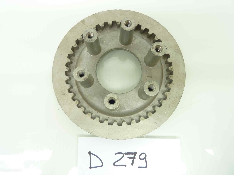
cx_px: 117
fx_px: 176
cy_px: 85
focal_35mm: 26
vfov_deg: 53.0
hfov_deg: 67.3
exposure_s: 1/13
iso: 80
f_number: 3.3
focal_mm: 4.1
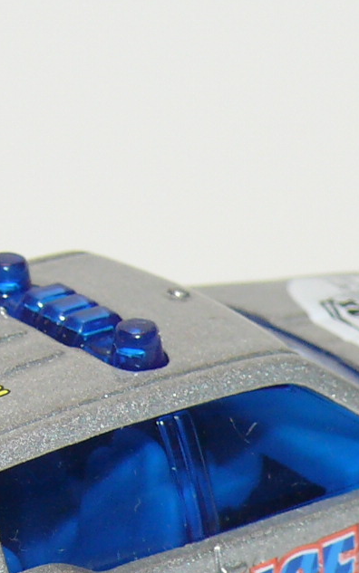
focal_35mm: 300
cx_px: 99
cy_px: 527
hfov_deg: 4.4
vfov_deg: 7.0
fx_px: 4693
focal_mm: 14.1
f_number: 4
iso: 100
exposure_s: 1/30
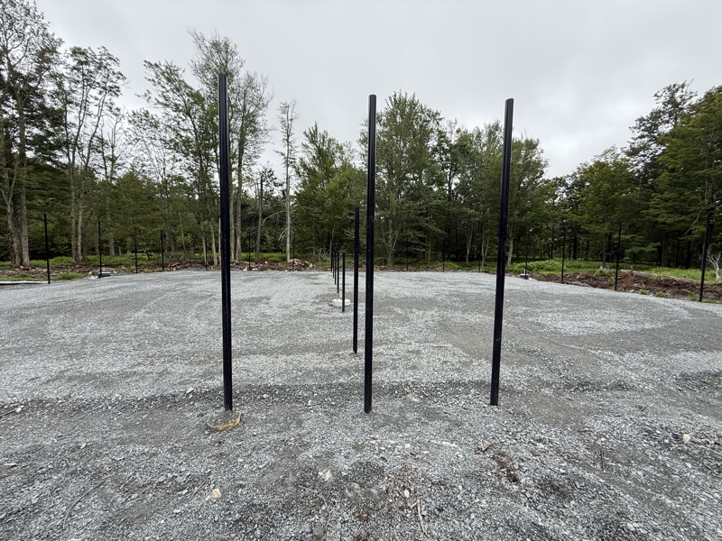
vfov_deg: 85.7
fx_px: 292
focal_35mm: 14
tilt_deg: -3.8
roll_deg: +0.2
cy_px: 270
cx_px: 361
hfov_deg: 102.1
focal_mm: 2.22
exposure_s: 1/502
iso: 64
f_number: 2.2
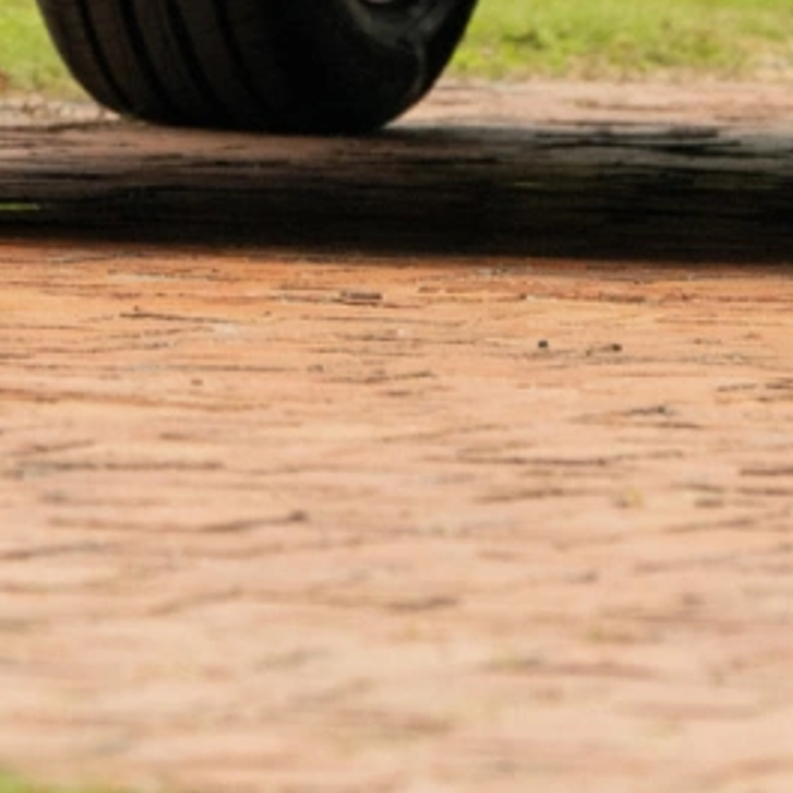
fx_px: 26929
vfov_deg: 1.7
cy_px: -1059
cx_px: -108
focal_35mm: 1039
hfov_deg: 1.7
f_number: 5.6
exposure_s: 1/160
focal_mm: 135
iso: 400
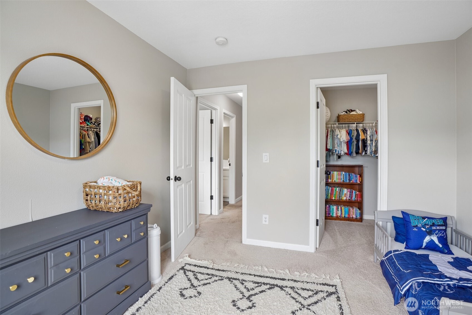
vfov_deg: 73.7
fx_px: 210
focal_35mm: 16
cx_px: 236
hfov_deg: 96.7
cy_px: 158
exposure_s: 1/15
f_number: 8
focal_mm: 16
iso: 400
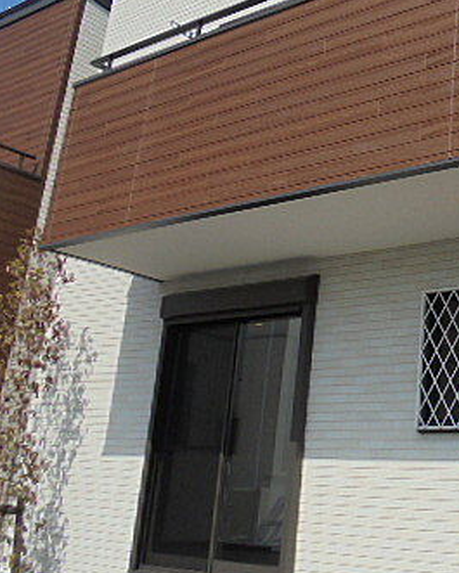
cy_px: 215
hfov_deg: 28.5
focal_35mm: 49
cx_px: 483
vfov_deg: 37.8
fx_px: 832
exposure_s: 1/800
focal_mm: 4.6
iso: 100
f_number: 3.5
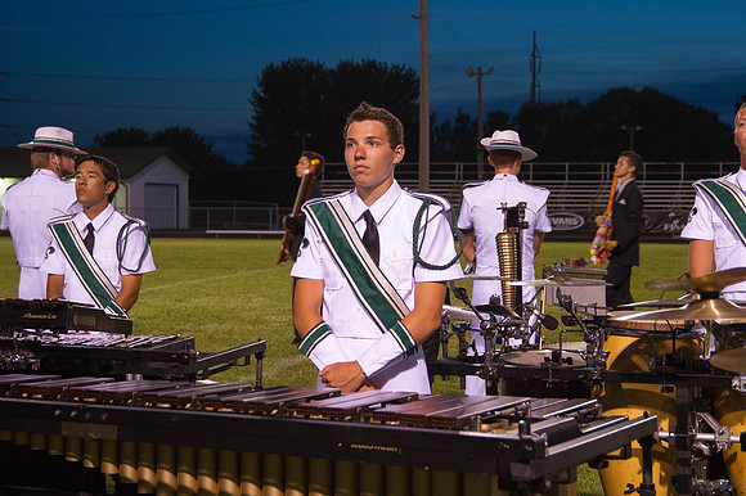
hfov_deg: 25.4
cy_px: 205
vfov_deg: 17.1
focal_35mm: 80
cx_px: 380
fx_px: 1653
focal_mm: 58
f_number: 5.6
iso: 3200
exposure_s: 1/125
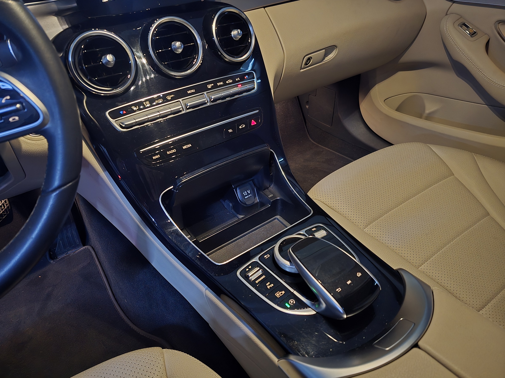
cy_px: 189
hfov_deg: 73.9
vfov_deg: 58.9
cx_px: 252
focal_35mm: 23
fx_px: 336
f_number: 1.7
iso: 2500
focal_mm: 6.3
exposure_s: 1/20
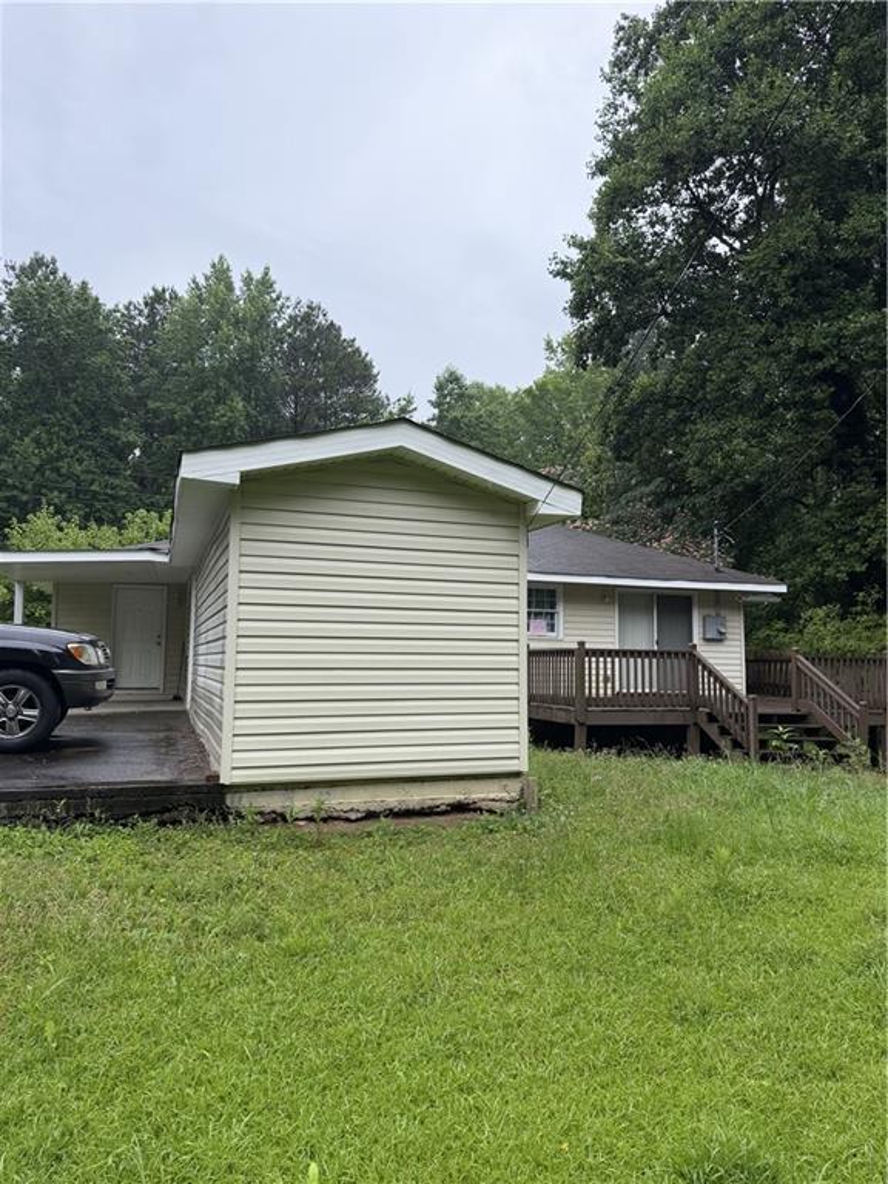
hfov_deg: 56.8
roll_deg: -1.2
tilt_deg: +4.7
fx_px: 821
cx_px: 444
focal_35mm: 24
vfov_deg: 71.6
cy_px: 592
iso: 100
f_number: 1.78
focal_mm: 6.76
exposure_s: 1/909
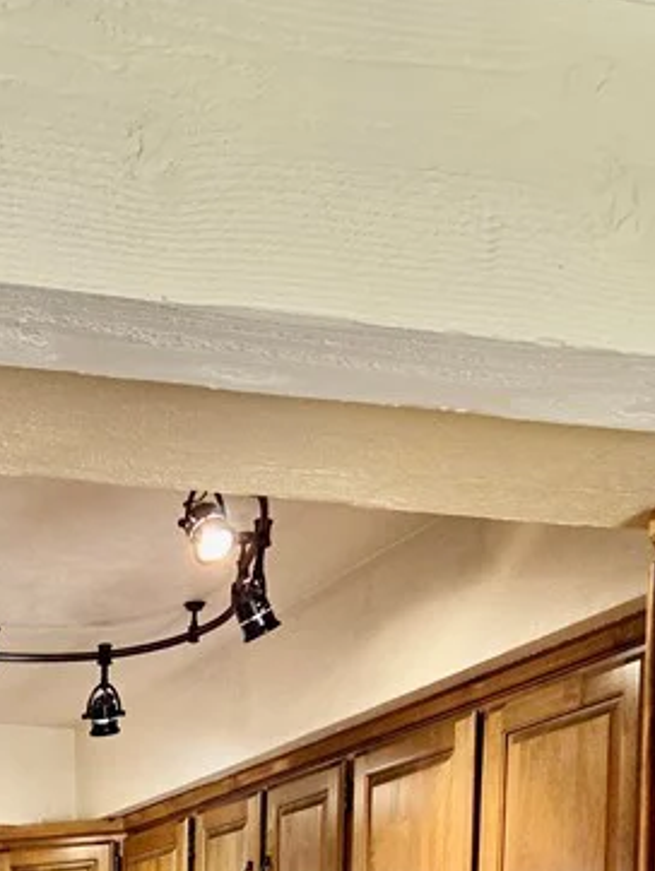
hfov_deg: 21.2
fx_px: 1638
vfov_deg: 25.3
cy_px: 1160
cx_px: -106
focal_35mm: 65
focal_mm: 5.4
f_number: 1.8
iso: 160
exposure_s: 1/120
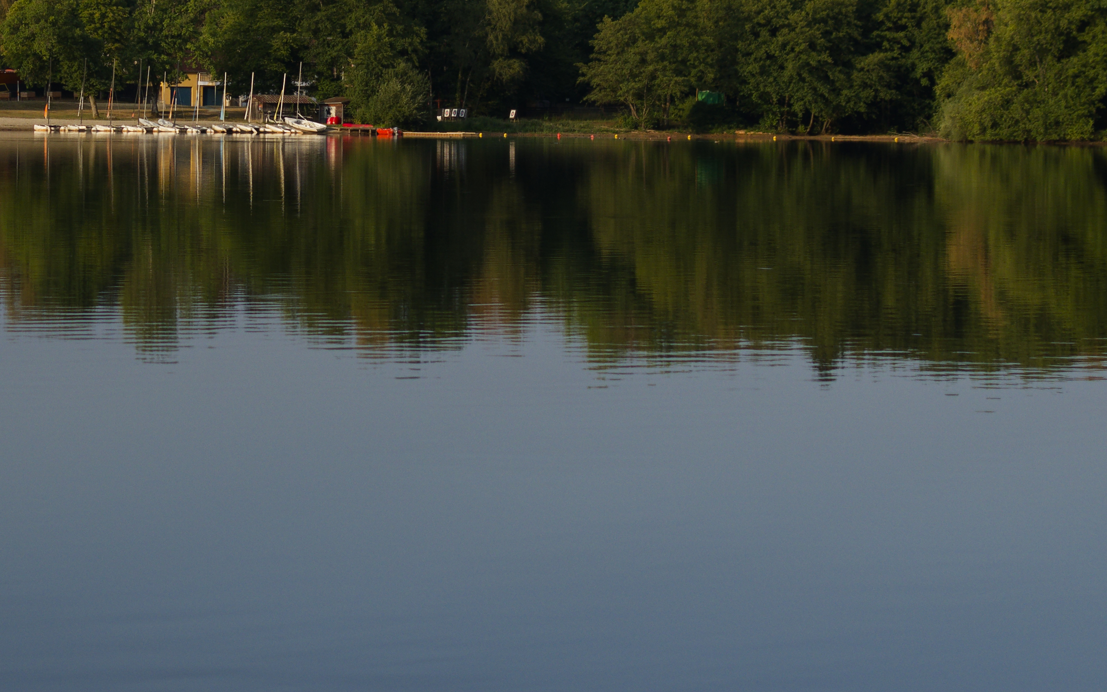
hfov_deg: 17.6
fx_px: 3533
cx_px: 165
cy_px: 60
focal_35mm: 117
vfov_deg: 11.1
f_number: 2
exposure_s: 1/4000
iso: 100
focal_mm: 35
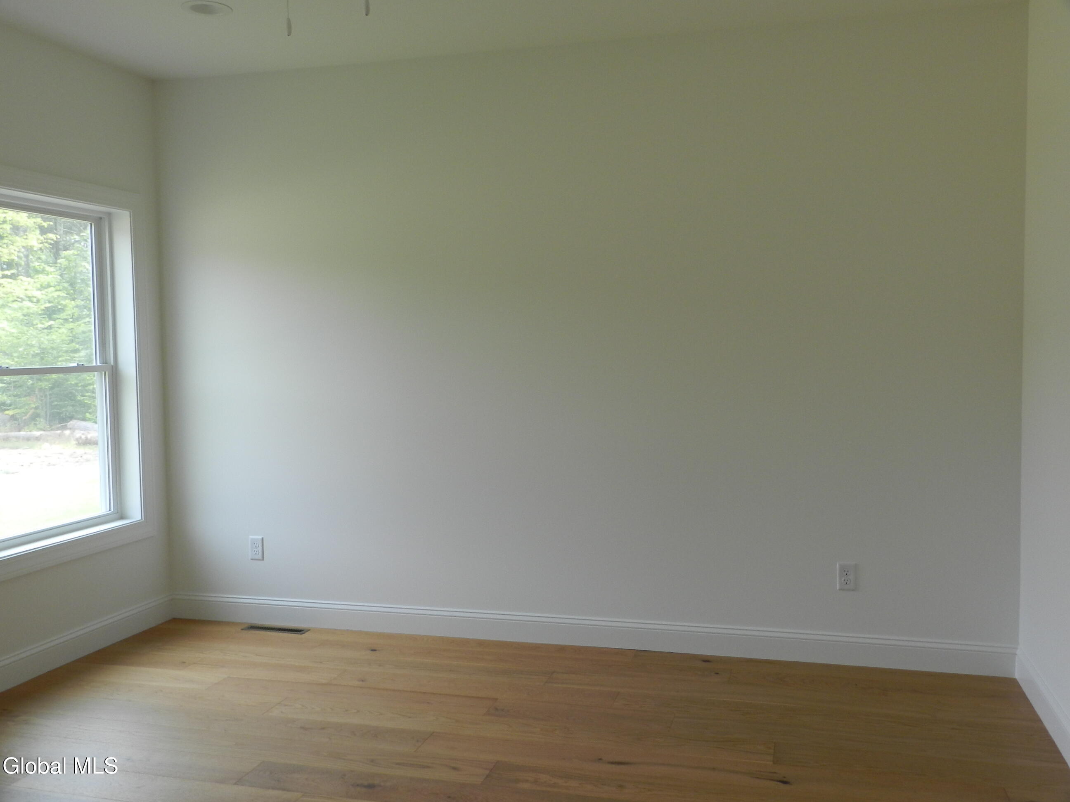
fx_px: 989
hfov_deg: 56.8
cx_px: 535
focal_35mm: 32
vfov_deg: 44.2
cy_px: 401
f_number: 3.7
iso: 160
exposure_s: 1/50
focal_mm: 5.6
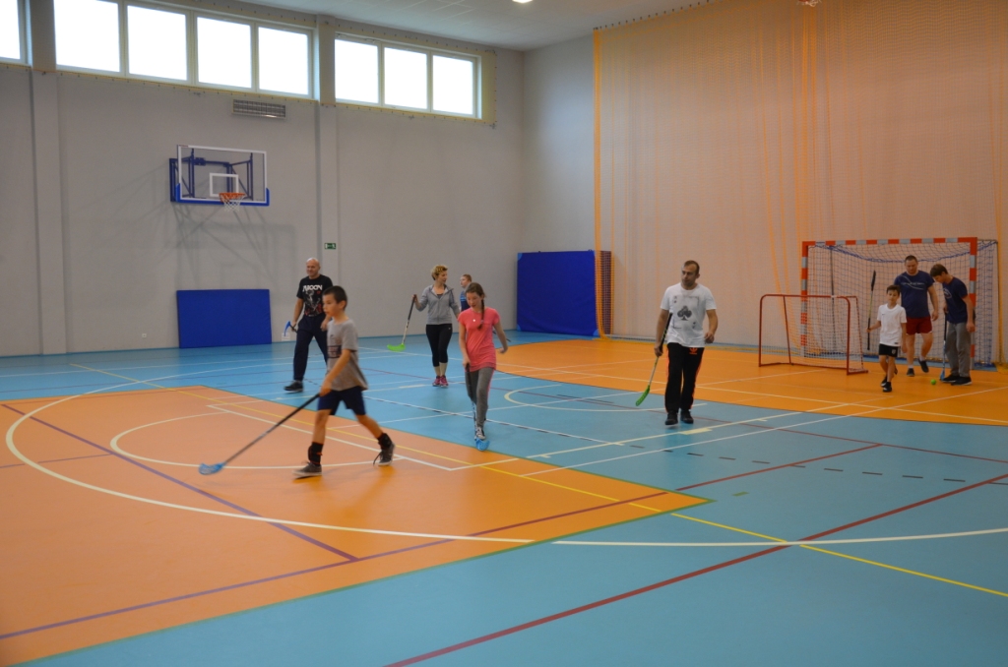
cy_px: 334
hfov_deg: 53.2
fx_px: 1006
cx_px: 504
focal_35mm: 36
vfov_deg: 36.7
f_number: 4
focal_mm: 24
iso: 720
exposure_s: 1/60
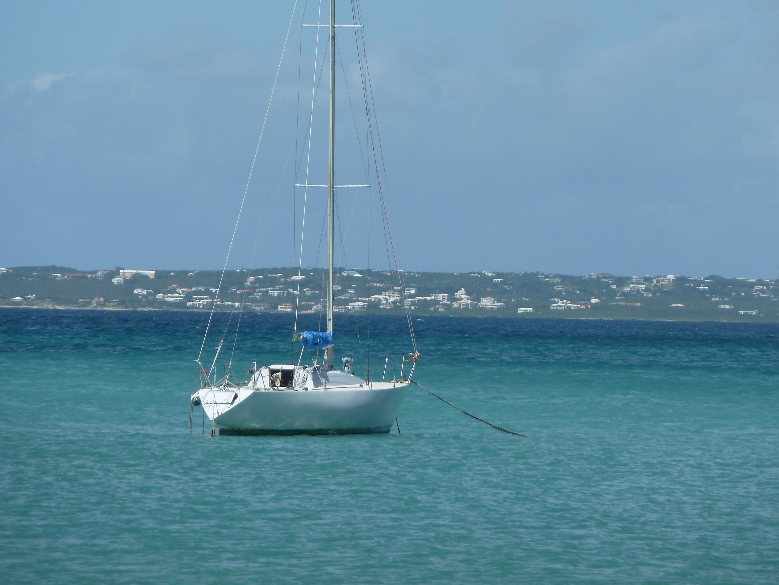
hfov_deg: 5.8
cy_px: 292
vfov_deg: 4.3
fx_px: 7696
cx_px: 390
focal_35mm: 342
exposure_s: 1/500
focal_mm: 49.2
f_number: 5.6
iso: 80
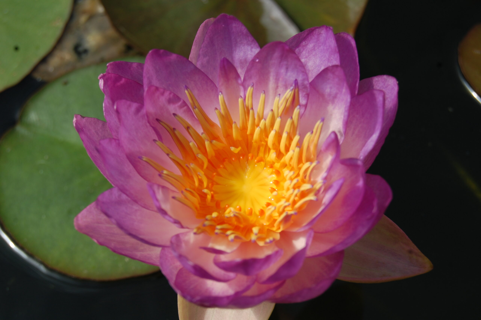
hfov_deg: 24.6
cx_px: 240
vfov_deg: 16.5
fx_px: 1101
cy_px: 160
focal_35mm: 82
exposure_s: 1/400
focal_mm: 55
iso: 200
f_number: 10
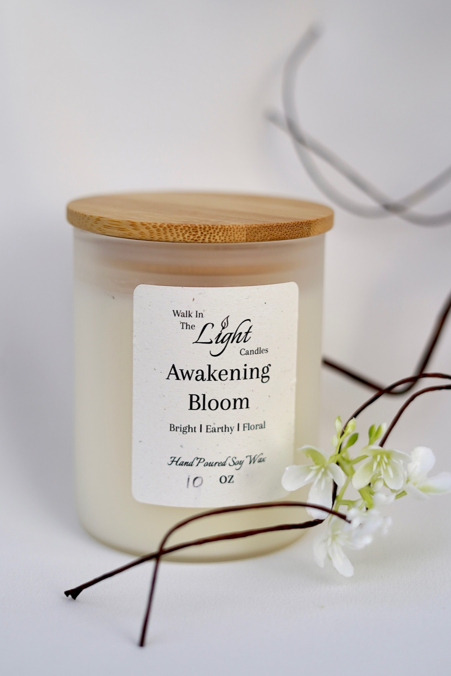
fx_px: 958
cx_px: 229
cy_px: 339
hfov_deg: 26.5
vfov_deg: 38.9
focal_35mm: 51
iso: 160
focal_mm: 50
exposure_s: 1/800
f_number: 2.8
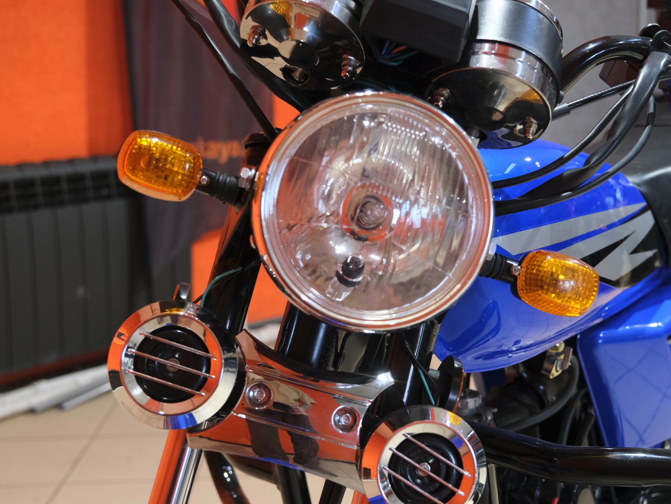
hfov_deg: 38.2
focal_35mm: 50
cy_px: 251
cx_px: 355
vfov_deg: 29.1
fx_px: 969
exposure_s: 1/100
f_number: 4
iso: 2000
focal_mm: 30.8
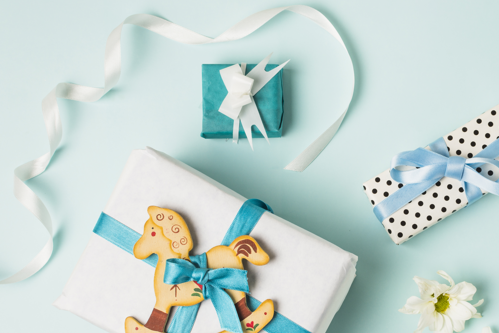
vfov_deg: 19.2
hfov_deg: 28.5
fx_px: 979
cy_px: 211
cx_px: 312
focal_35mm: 71
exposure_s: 1/160
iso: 160
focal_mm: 35
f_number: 8
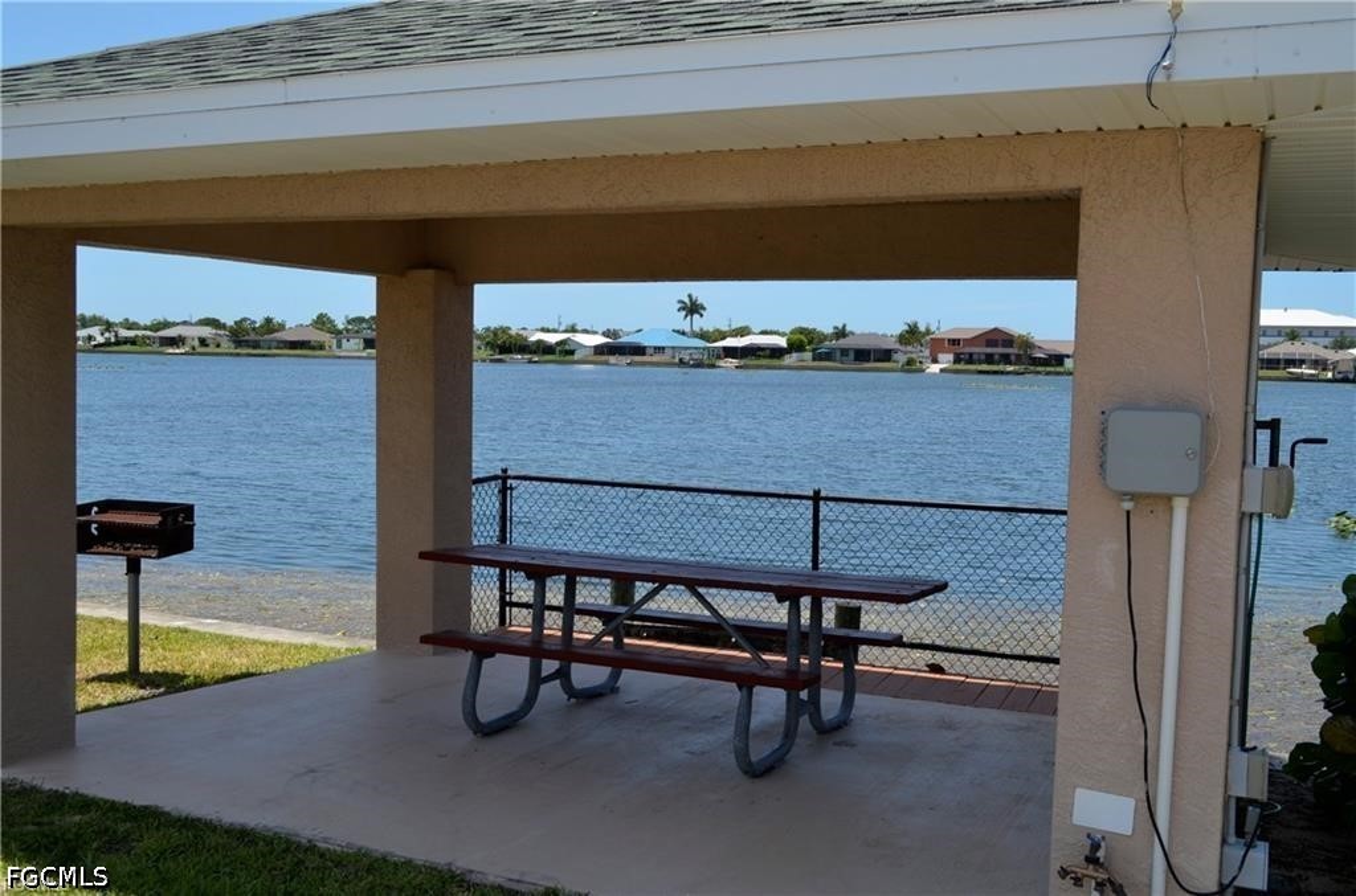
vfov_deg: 36.7
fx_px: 1352
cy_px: 448
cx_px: 678
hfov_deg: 53.3
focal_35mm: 36
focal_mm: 24
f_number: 8
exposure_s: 1/250
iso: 100
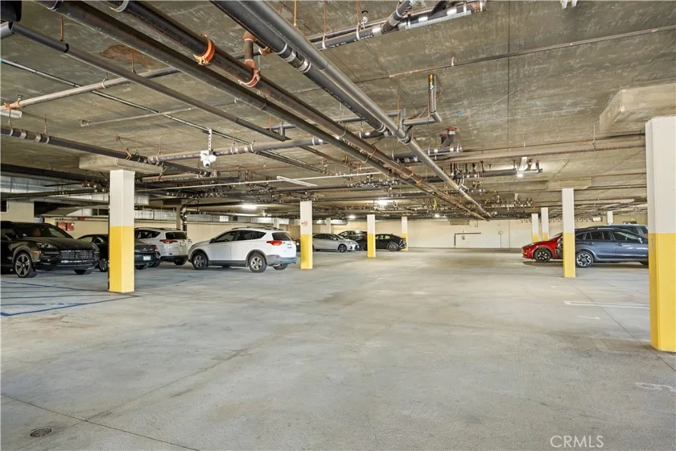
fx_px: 385
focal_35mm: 20
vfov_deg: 60.7
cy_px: 226
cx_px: 338
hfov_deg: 82.6
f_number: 8
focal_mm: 20.5
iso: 125
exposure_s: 13
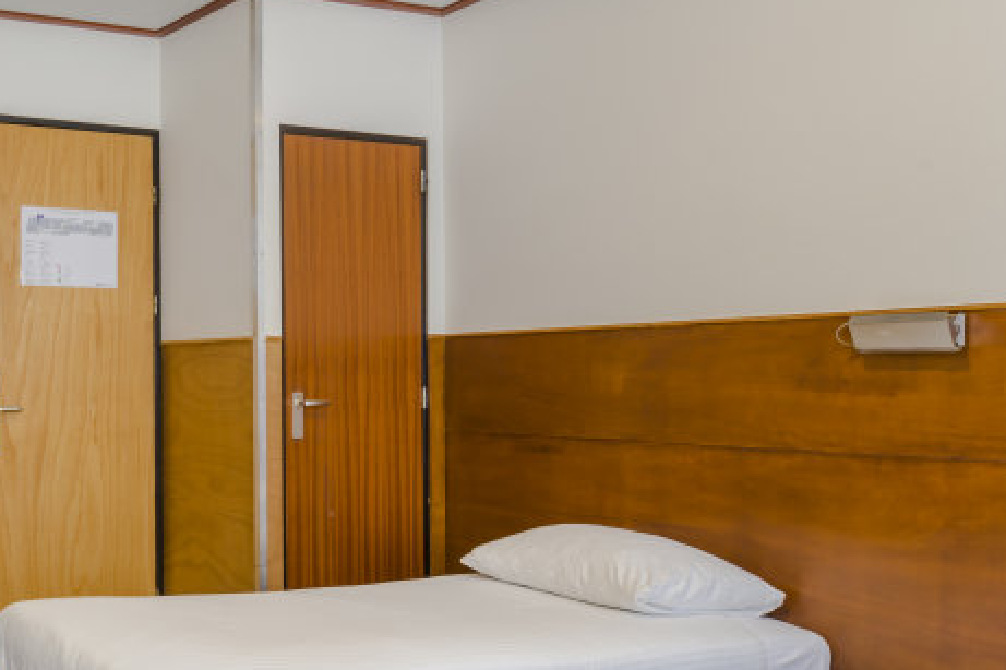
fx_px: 1117
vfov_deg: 33.3
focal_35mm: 40
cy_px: 370
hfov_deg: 39.7
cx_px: -96
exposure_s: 1.6
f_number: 10
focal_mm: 18
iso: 125
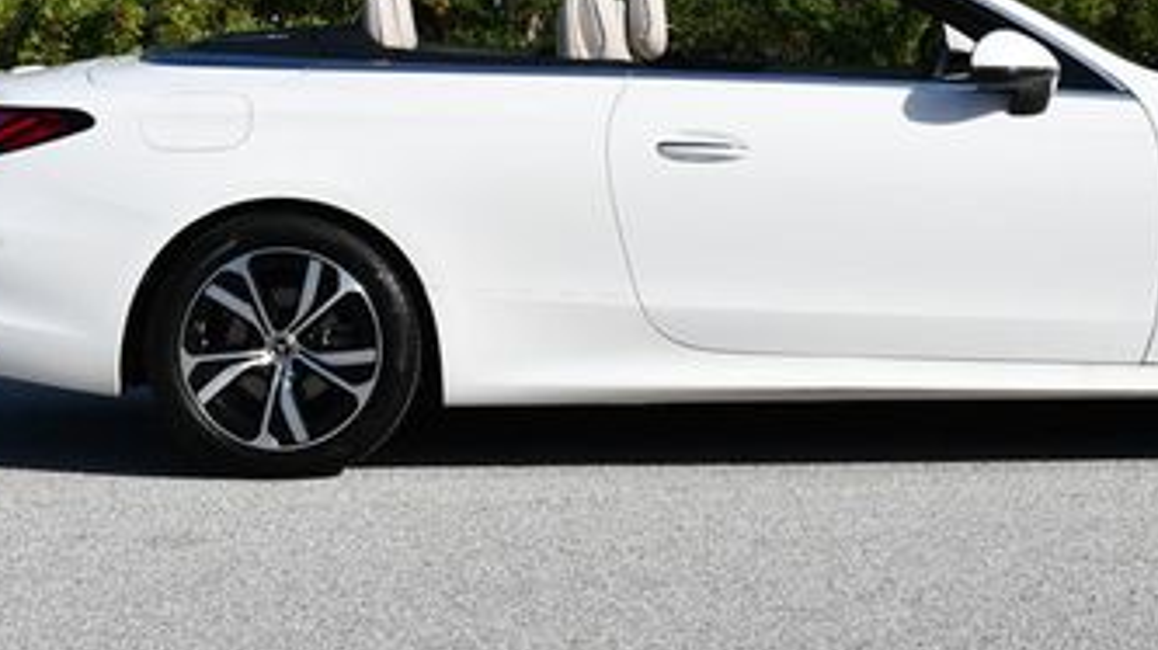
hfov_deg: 18.9
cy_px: -80
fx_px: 3468
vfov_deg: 10.6
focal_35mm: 113
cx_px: 782
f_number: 9
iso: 100
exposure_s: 1/320
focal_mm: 28
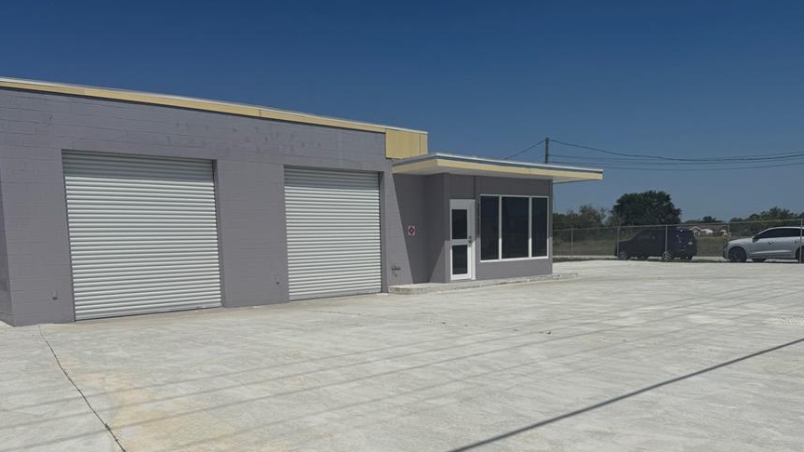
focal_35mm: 31
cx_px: 359
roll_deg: +1.7
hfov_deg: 62.5
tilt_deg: -4.9
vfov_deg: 37.2
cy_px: 320
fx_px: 661
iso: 50
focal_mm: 6.76
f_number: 1.78
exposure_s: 1/14286
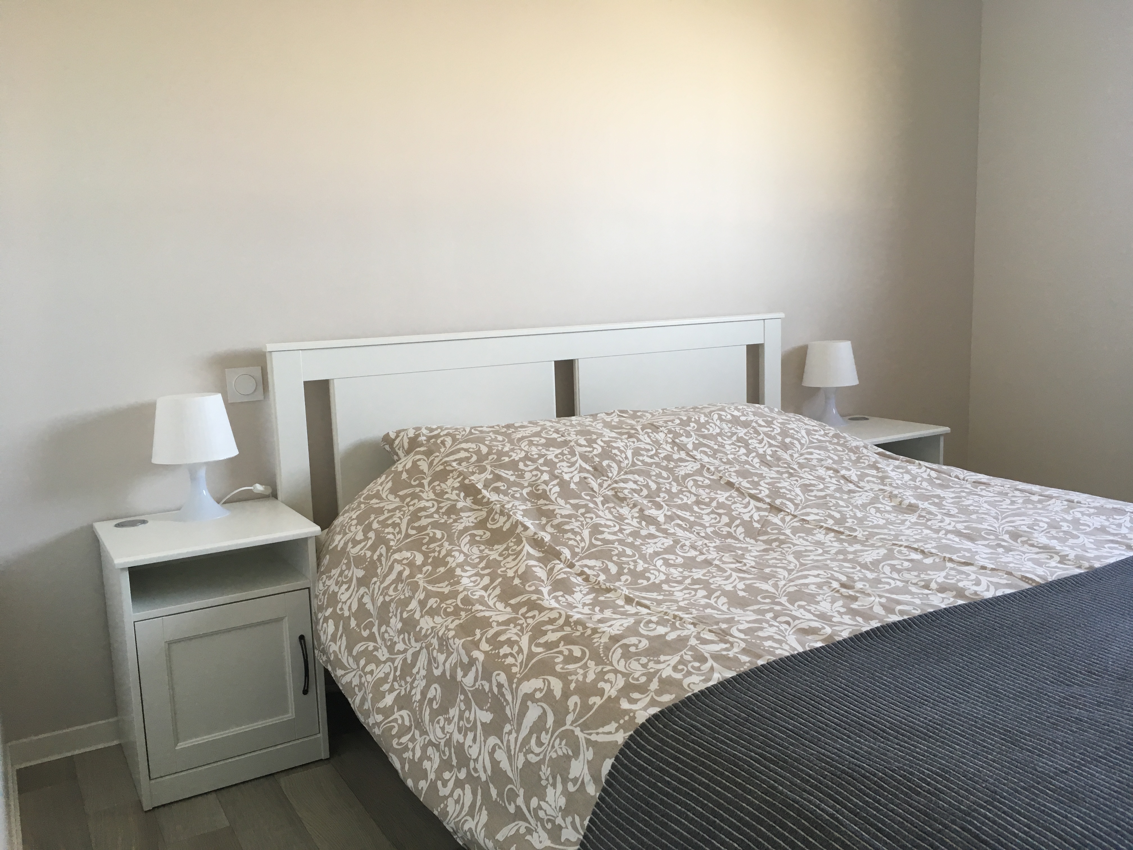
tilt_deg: -8.9
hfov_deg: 61.7
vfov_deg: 48.2
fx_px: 949
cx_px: 566
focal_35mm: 29
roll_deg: +2.2
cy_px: 425
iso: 40
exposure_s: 1/33
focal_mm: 4.15
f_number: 2.2
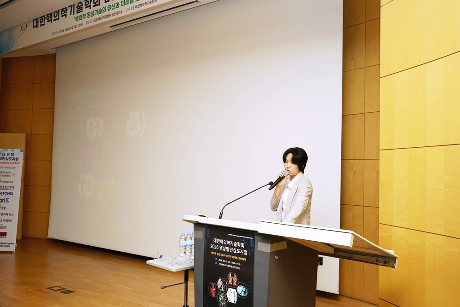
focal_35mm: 31
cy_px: 154
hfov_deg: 60.3
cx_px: 230
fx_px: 396
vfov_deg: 42.3
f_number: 8
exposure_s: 1/125
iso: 400
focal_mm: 31
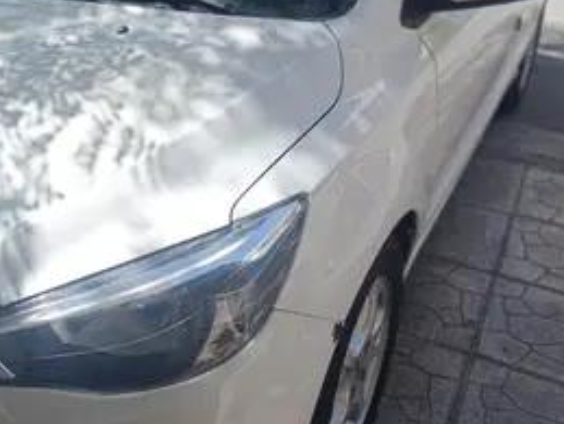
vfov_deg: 35.9
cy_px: 169
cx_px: 122
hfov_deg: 44.7
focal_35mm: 40
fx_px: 653
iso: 50
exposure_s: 1/366
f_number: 1.6
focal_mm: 6.14
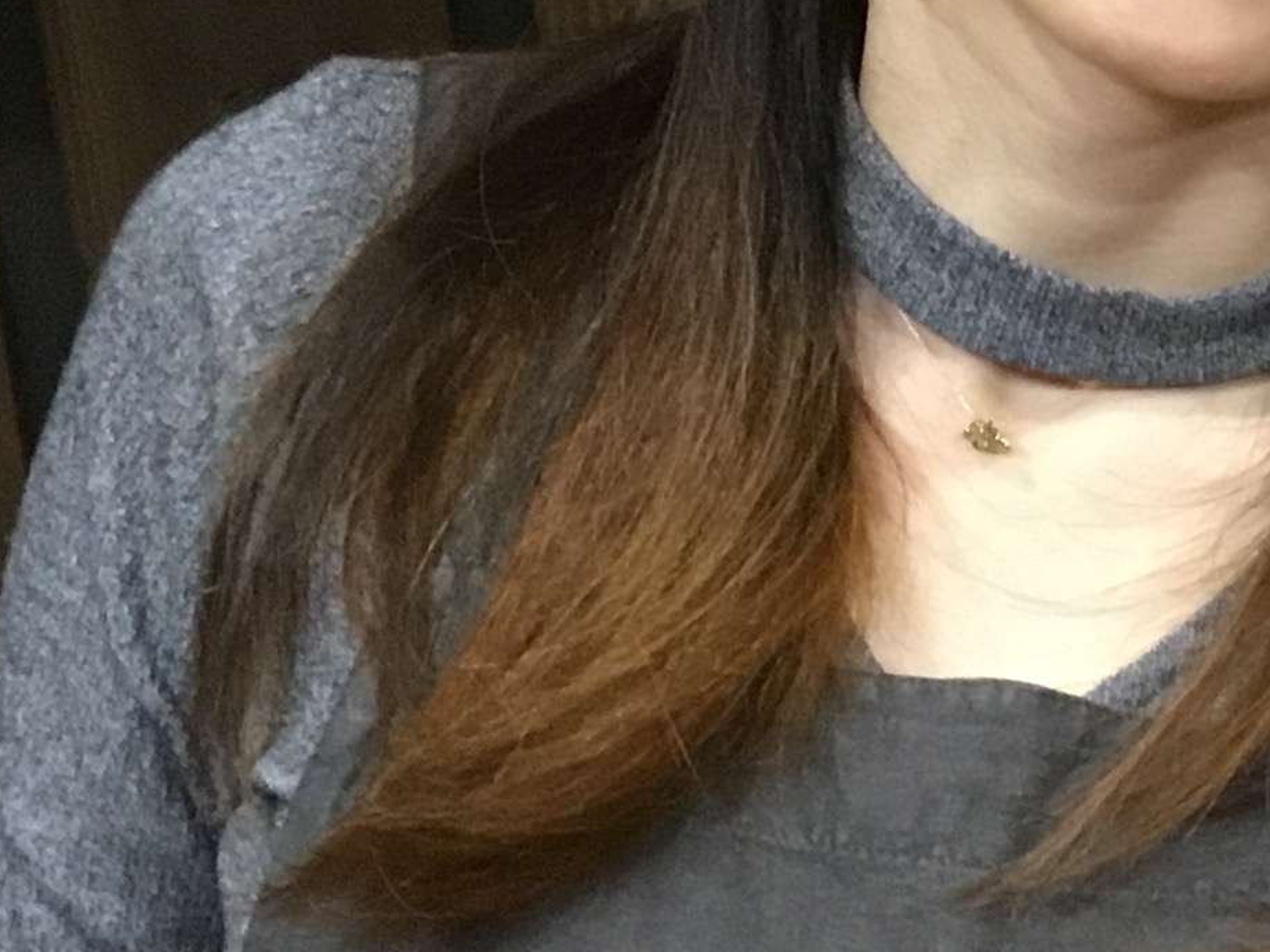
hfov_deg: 16.2
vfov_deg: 13.4
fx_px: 4036
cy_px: 179
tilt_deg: -20.0
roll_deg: +1.1
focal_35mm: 110
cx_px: 1978
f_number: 2.4
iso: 200
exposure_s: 1/30
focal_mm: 3.3
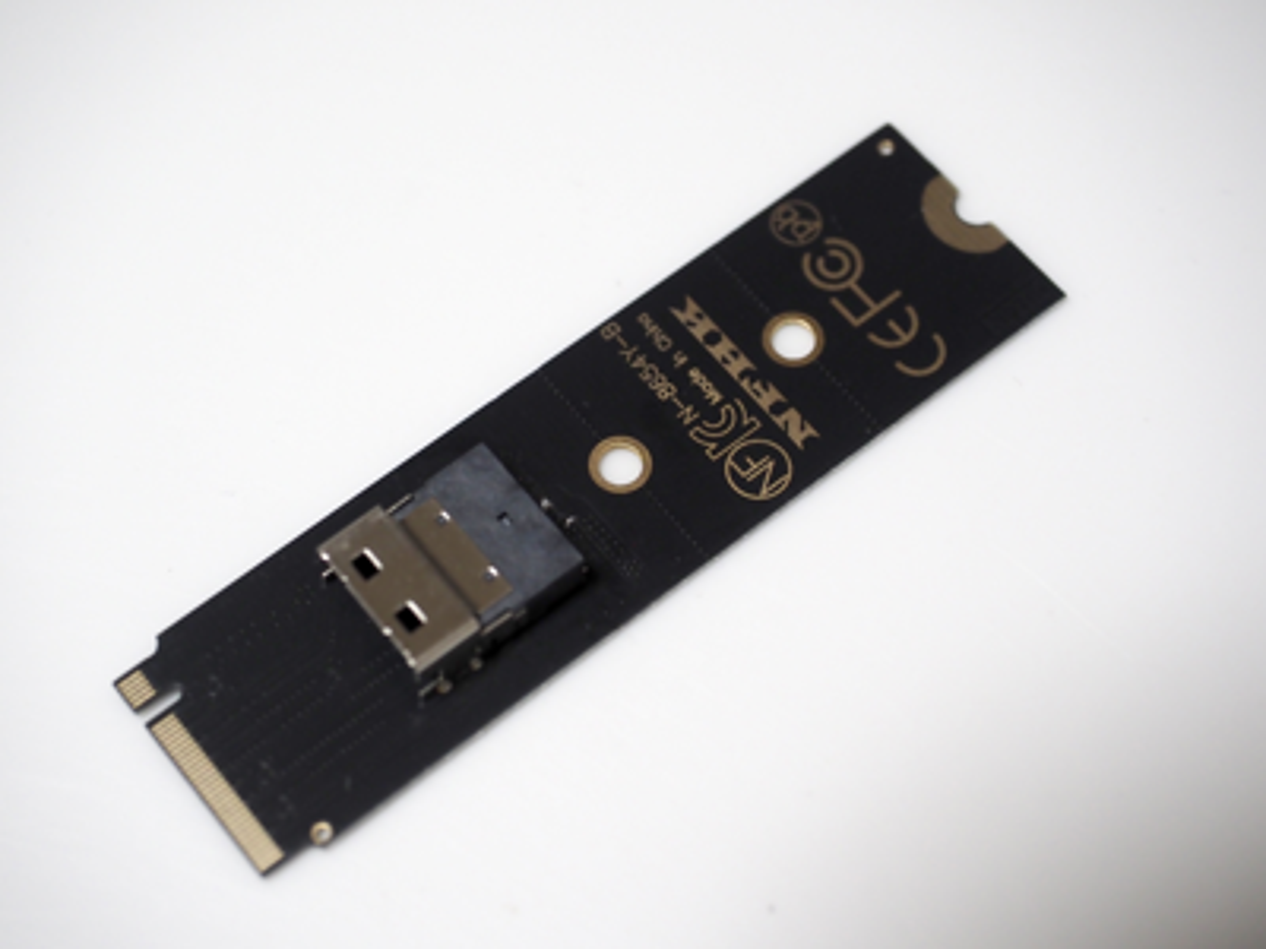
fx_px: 2633
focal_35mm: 72
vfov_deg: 20.4
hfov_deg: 27.0
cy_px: 474
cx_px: 633
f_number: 4
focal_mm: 36
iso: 800
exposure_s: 1/80
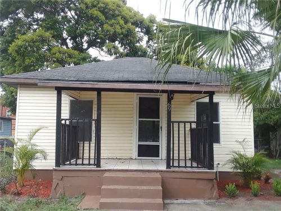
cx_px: 140
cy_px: 106
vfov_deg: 46.8
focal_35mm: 30
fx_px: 244
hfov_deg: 60.0
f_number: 1.9
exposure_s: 1/368
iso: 40
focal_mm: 2.47
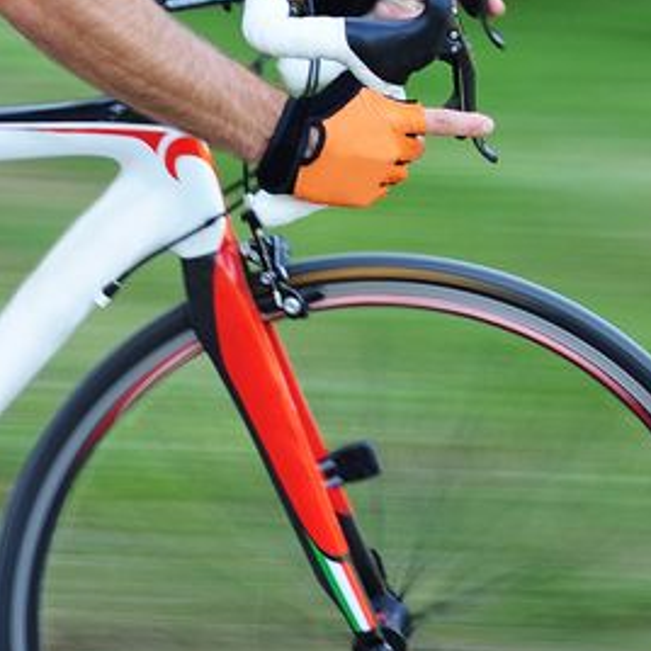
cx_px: 84
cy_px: -13
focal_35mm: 437
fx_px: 9298
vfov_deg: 4.0
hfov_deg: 4.0
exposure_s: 1/60
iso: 200
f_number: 5
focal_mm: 110
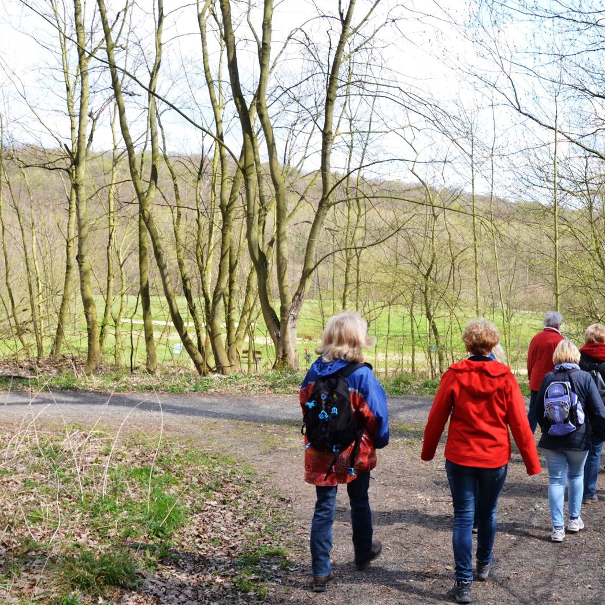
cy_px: 320
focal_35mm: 42
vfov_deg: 40.0
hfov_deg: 38.4
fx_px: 830
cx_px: 491
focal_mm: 18
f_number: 7.1
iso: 200
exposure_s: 1/200
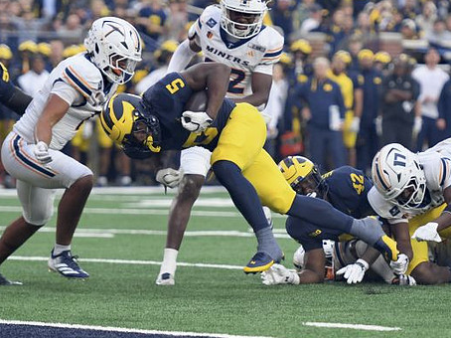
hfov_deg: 7.0
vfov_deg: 5.2
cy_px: 156
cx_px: 225
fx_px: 3711
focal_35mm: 285
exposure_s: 1/1000
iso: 1000
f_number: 2.8
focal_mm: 155
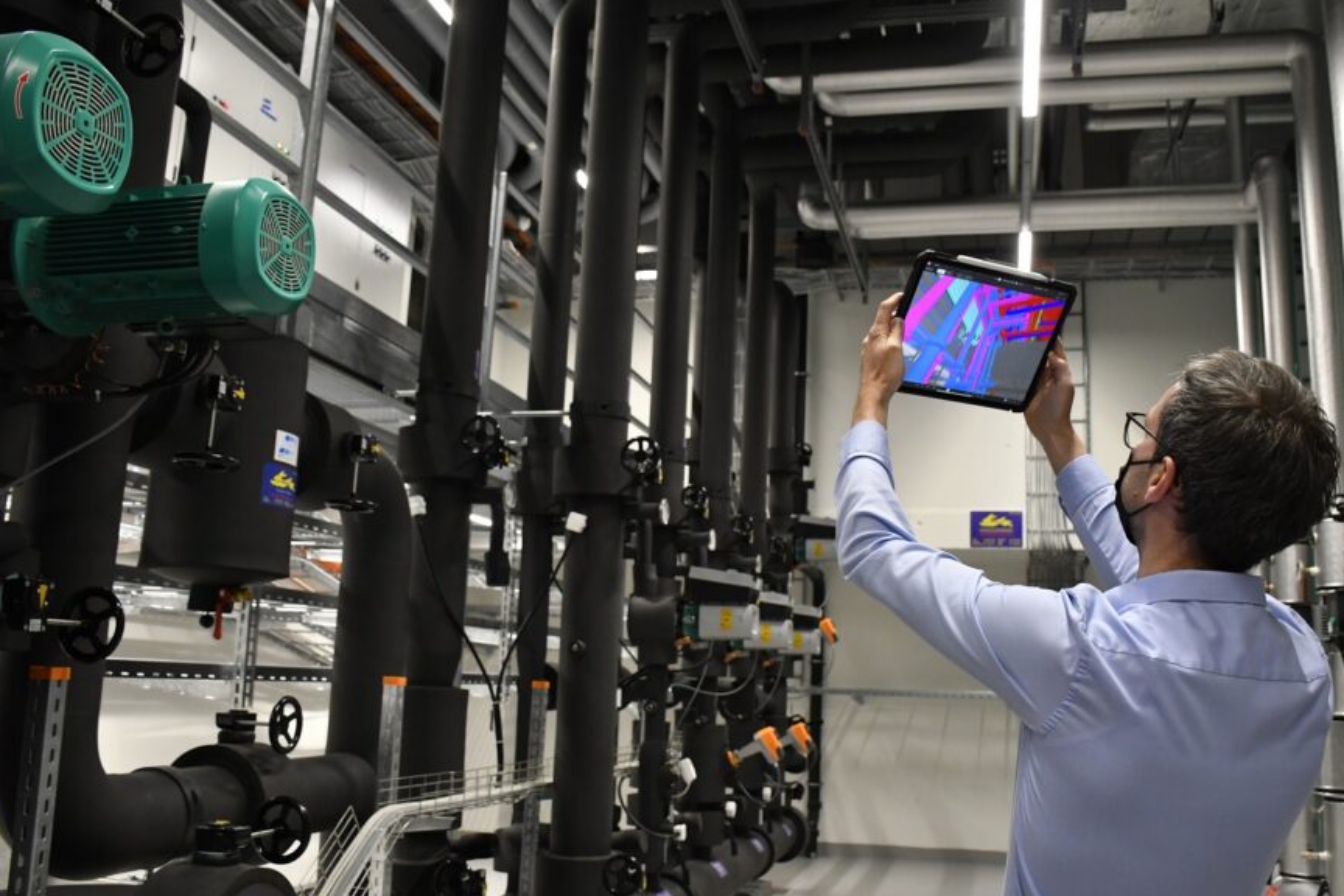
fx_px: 1120
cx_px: 733
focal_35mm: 30
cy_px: 450
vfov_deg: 43.6
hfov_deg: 61.8
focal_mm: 18
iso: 1800
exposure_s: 1/125
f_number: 3.5
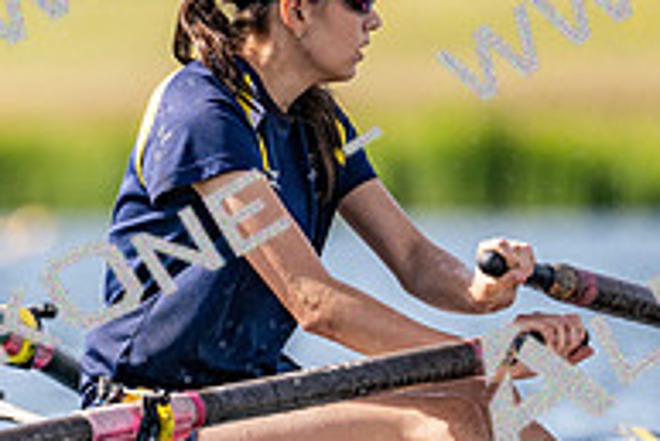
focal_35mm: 1203
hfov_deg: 1.7
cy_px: 159
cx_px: 188
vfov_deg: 1.1
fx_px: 22071
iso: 320
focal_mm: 400
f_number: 4.5
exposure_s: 1/2500
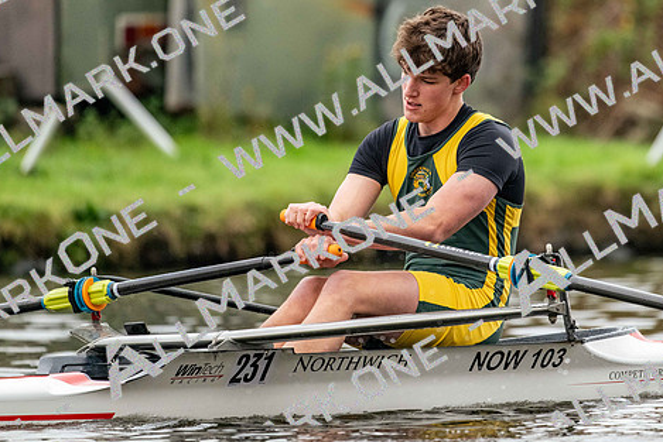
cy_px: 183
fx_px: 9119
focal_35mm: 495
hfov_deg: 4.2
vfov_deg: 2.8
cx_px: 393
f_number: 4.5
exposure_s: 1/2500
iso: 4000
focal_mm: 400
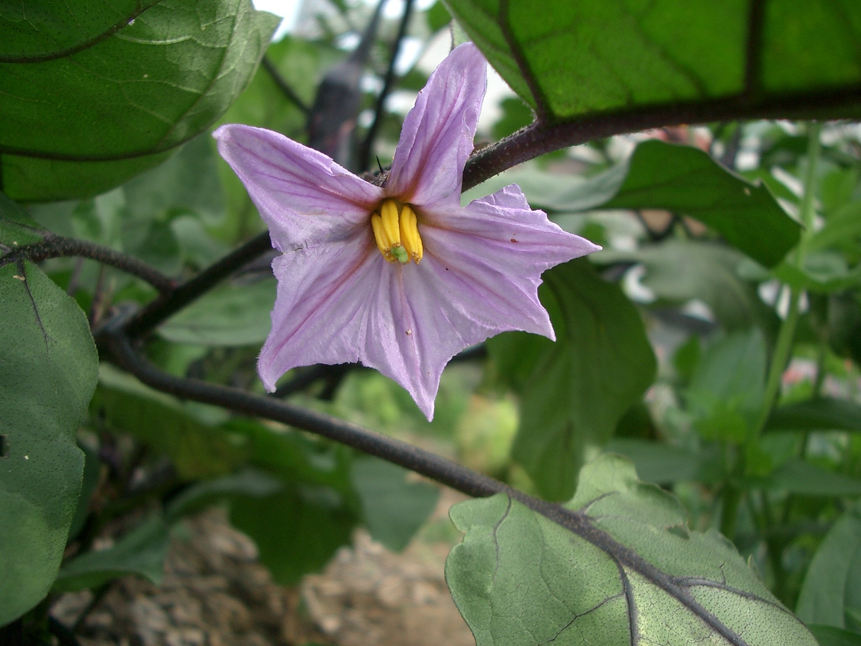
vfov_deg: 40.7
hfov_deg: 52.6
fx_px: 871
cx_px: 430
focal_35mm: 35
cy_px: 323
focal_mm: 5.8
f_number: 2.6
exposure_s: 1/400
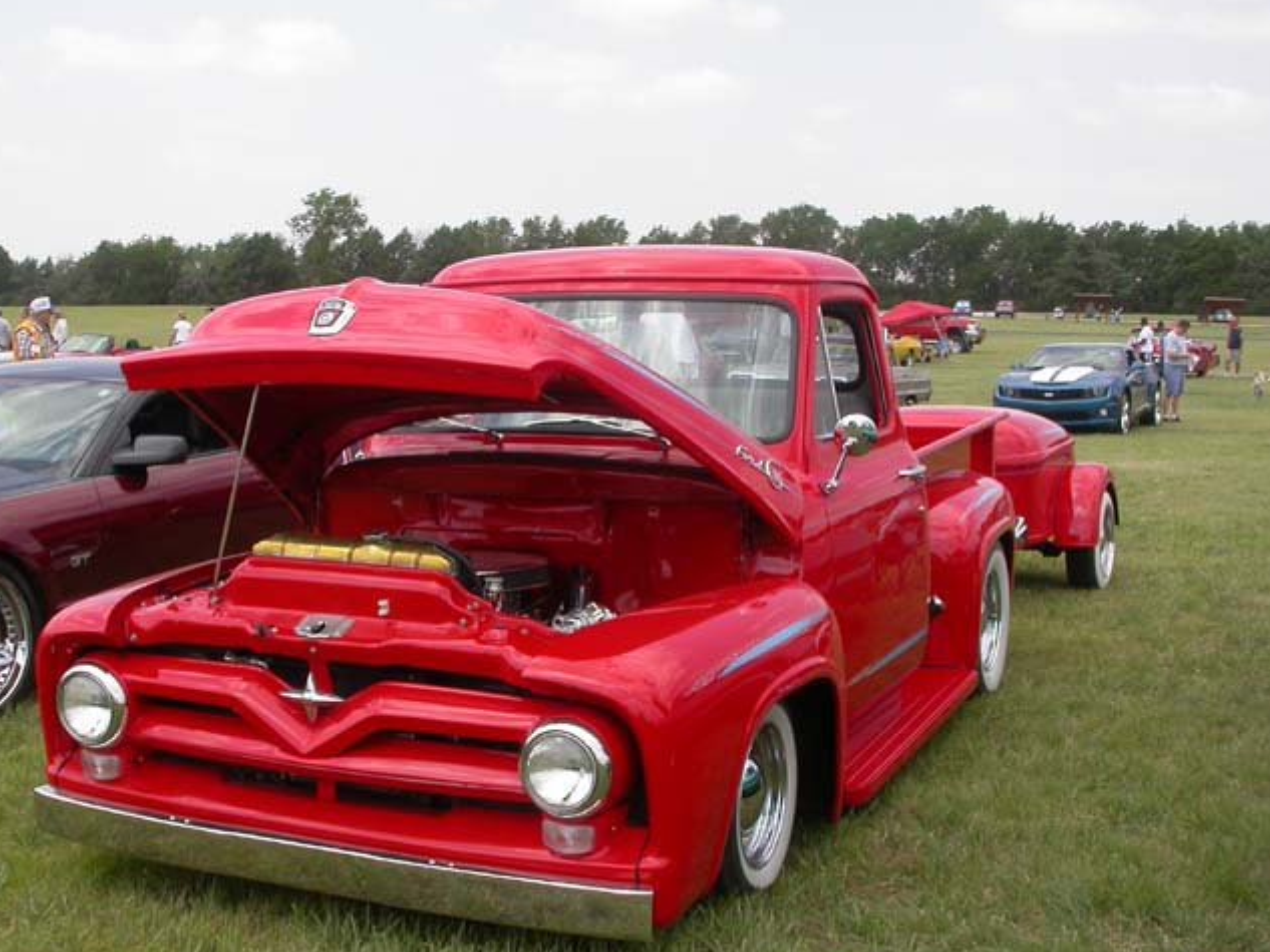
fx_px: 1761
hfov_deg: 39.5
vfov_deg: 30.3
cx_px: 532
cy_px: 517
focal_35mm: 48
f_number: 6.7
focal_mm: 7.85
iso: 100
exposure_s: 1/243
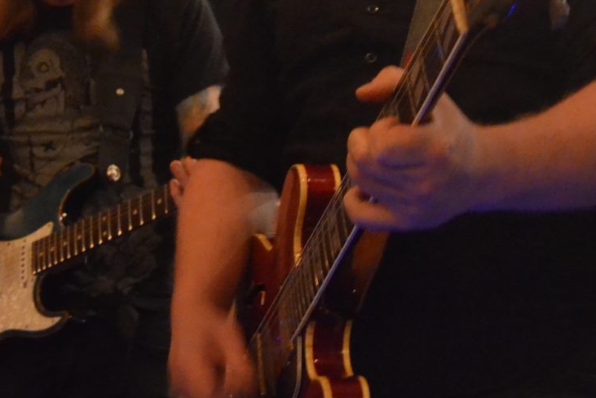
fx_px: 1391
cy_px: 27
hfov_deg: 24.2
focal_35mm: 84
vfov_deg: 16.0
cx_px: 296
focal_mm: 20
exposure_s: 1/20
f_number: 3.5
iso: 3200
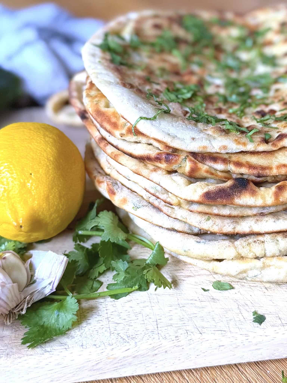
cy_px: 192
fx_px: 265
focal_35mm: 24
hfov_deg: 56.8
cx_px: 144
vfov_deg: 71.6
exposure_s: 1/117
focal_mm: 6.8
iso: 200
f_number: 1.8
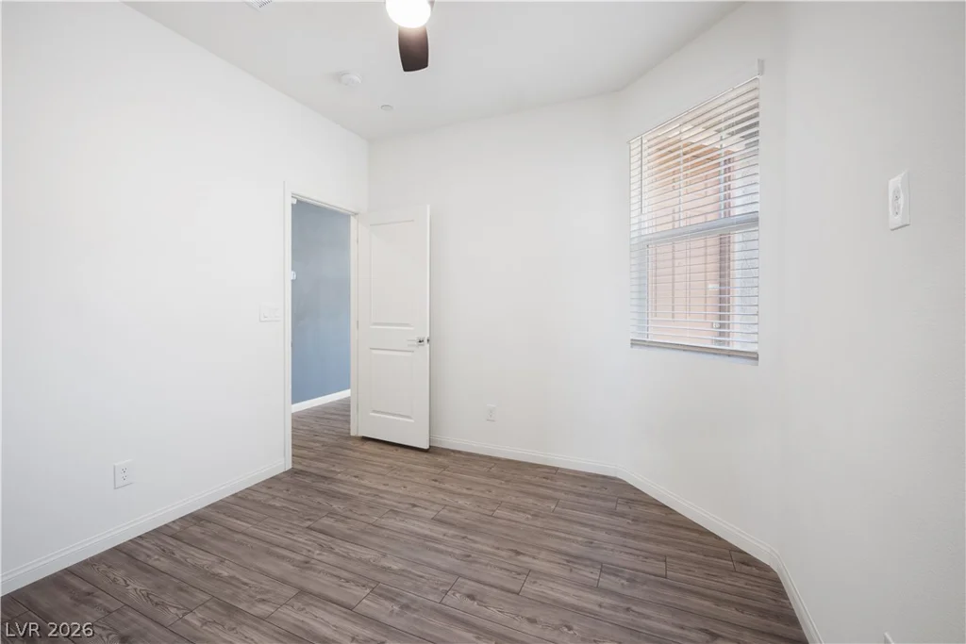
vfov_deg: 81.2
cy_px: 322
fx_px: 376
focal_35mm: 14
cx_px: 483
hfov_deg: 104.2
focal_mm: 14
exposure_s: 2
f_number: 9
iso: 100
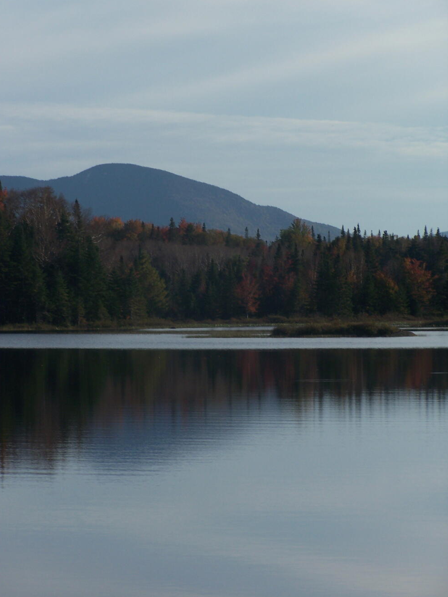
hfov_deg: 8.5
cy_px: 303
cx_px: 219
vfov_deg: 11.3
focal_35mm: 175
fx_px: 3019
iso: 80
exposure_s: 1/1000
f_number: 4.5
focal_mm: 28
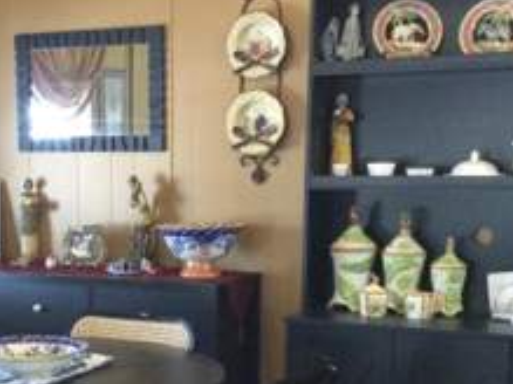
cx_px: 108
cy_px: 303
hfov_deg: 28.0
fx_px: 1007
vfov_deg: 21.3
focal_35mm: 68
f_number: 2.4
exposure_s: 1/20
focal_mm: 3.3
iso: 200
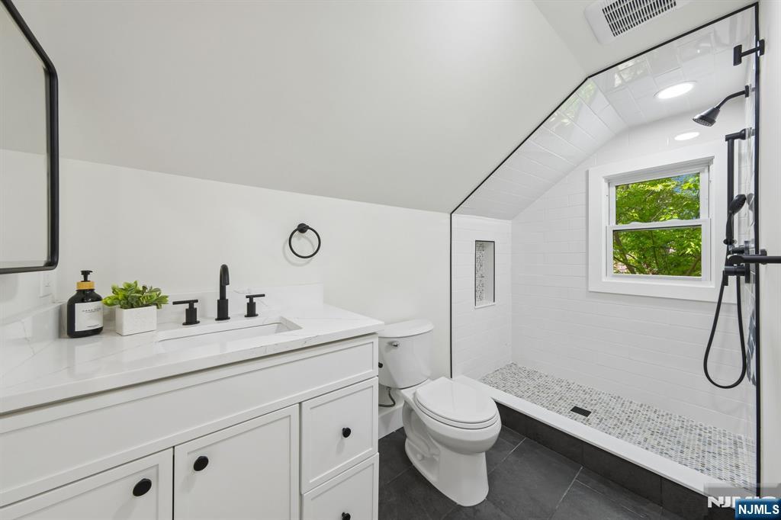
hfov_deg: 112.6
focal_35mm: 12
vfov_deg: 90.0
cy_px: 260
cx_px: 390
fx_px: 260
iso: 160
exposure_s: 1/10
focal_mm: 8
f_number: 8
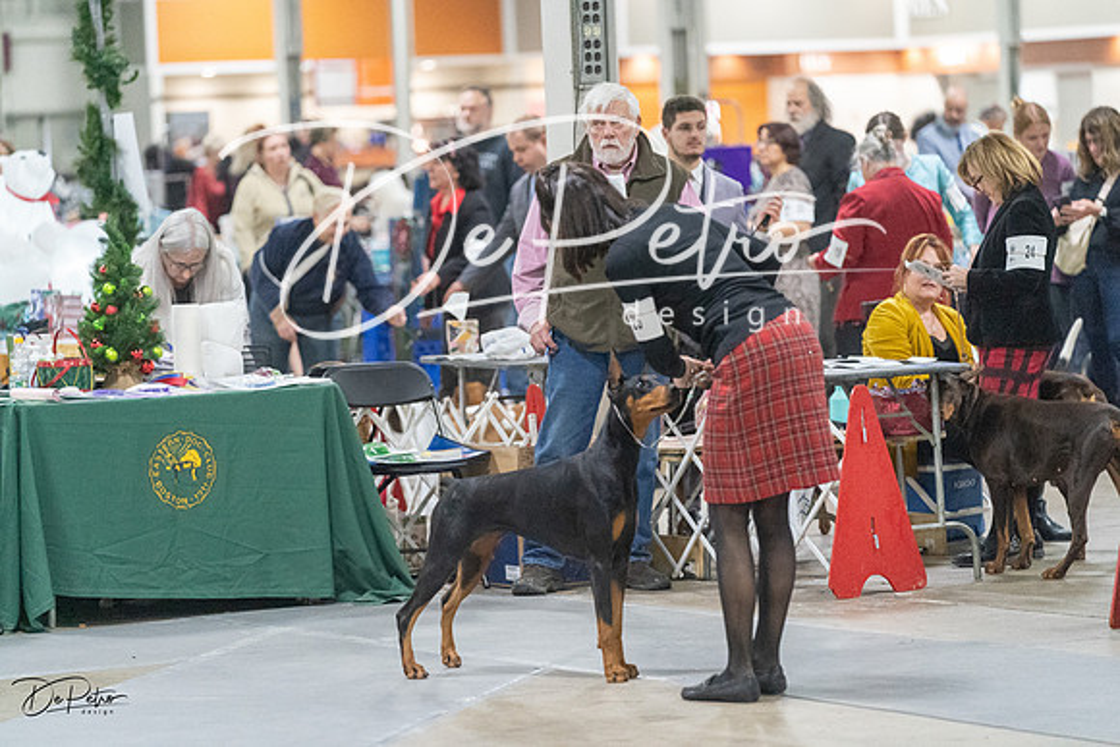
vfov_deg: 8.4
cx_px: 560
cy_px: 374
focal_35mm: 164
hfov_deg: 12.5
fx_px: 5103
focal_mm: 164
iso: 12800
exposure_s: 1/400
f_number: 3.2
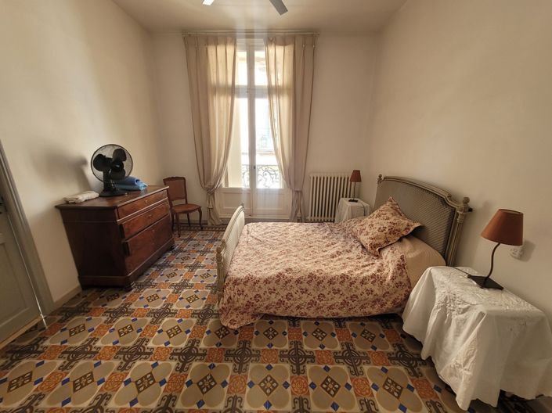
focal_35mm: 13
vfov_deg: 89.9
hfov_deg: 106.2
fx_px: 207
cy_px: 206
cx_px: 276
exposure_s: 1/50
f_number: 2.2
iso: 100
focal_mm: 1.74
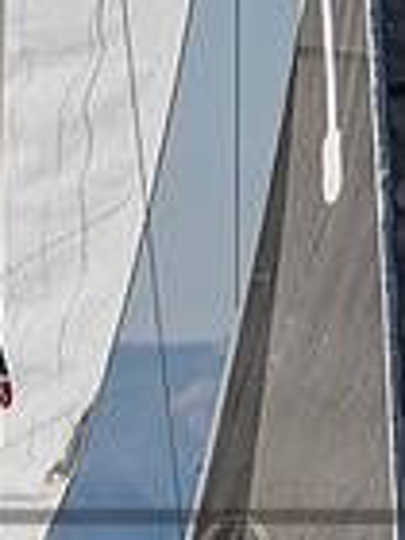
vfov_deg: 2.4
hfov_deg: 1.8
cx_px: -820
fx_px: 12932
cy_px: 600
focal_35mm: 829
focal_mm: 165
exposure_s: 1/5000
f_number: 4.8
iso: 400
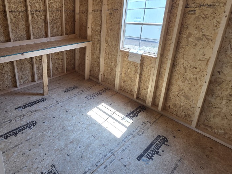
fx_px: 127
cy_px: 57
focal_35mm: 19
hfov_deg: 80.3
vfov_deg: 66.6
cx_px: 68
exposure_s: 1/120
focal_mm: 2.2
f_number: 2.2
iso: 64
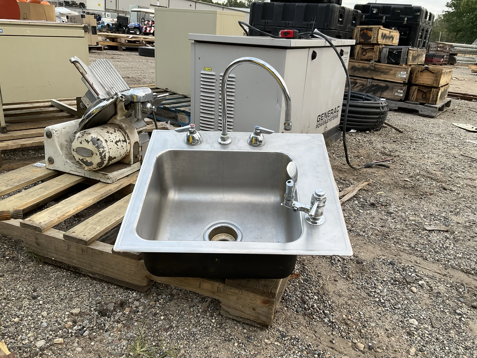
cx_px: 238
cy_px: 179
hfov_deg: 61.7
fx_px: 400
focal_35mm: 29
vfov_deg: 48.2
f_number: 1.8
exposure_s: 1/122
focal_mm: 3
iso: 32
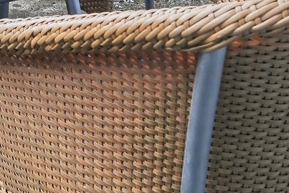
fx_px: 1020
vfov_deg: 9.2
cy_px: -325
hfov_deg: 15.7
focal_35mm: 127
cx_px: -24
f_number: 8
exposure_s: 1/25
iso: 400
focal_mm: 20
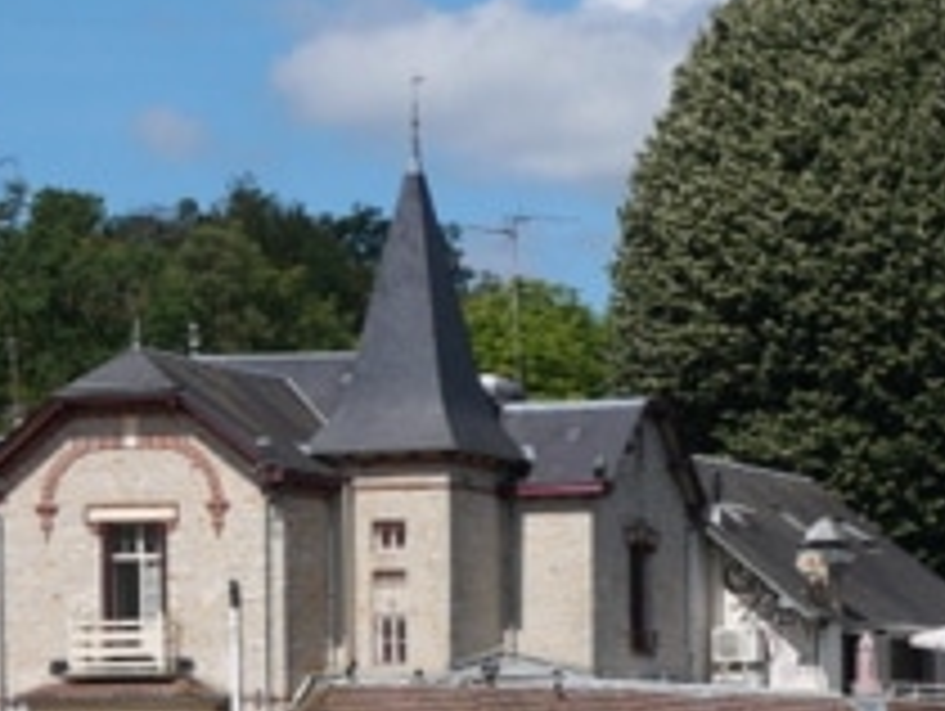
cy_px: 1008
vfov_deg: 8.3
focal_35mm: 175
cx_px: 1588
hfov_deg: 10.7
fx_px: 4783
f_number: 10
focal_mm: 23
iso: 200
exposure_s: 1/500
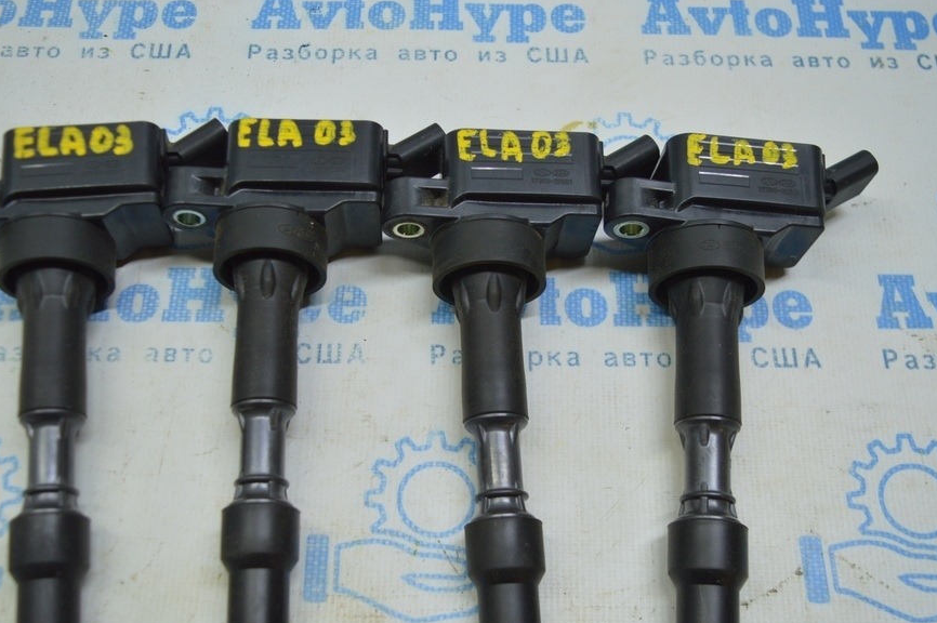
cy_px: 366
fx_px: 1014
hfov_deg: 49.4
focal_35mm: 39
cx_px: 402
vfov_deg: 34.1
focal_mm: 22
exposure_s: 1/100
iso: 400
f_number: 3.8
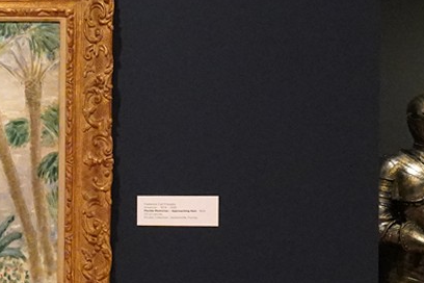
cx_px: -250
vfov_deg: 9.3
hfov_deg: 13.1
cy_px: 149
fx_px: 1731
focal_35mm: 147
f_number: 8
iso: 10000
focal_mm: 30
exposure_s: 1/80
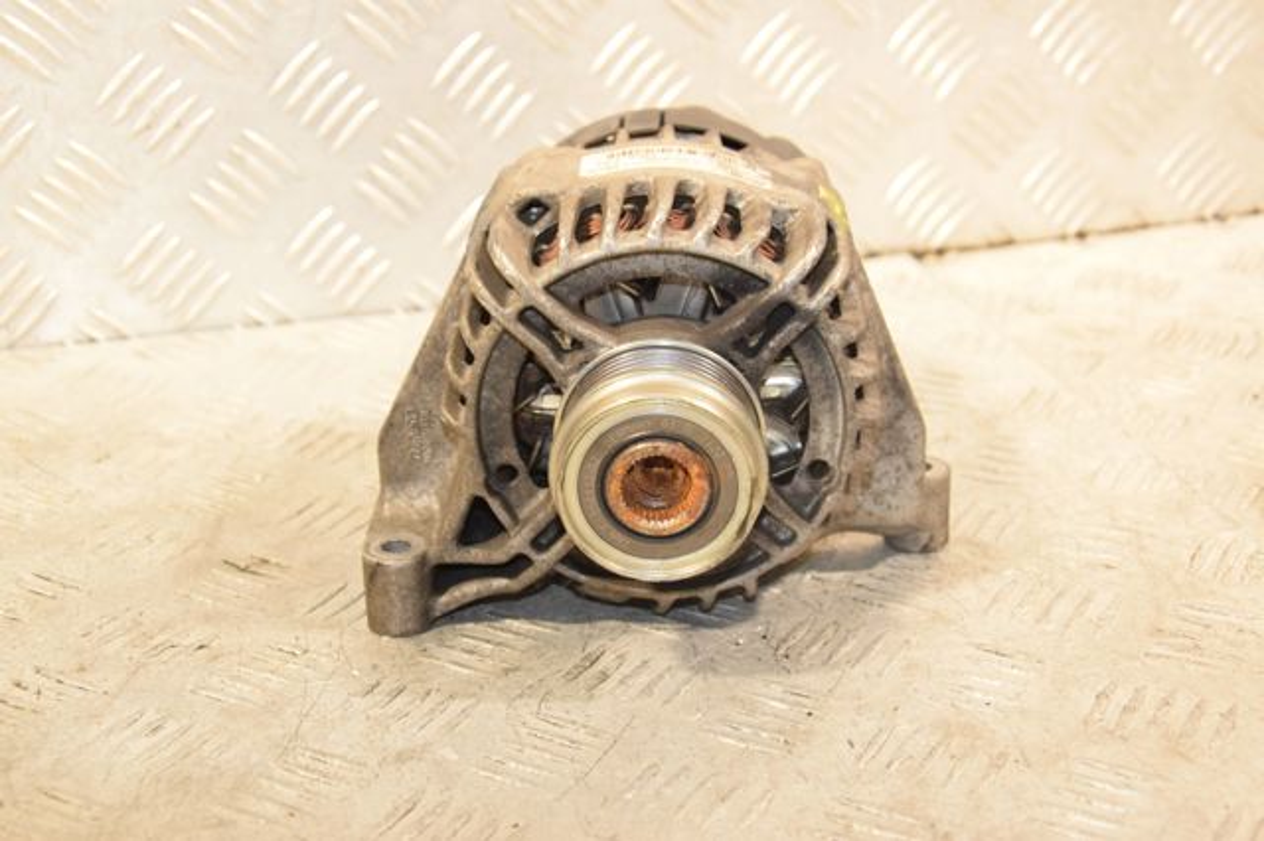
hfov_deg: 31.9
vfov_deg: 21.5
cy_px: 420
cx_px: 632
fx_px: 2211
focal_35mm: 63
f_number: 5.6
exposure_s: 1/200
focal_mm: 42
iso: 1600
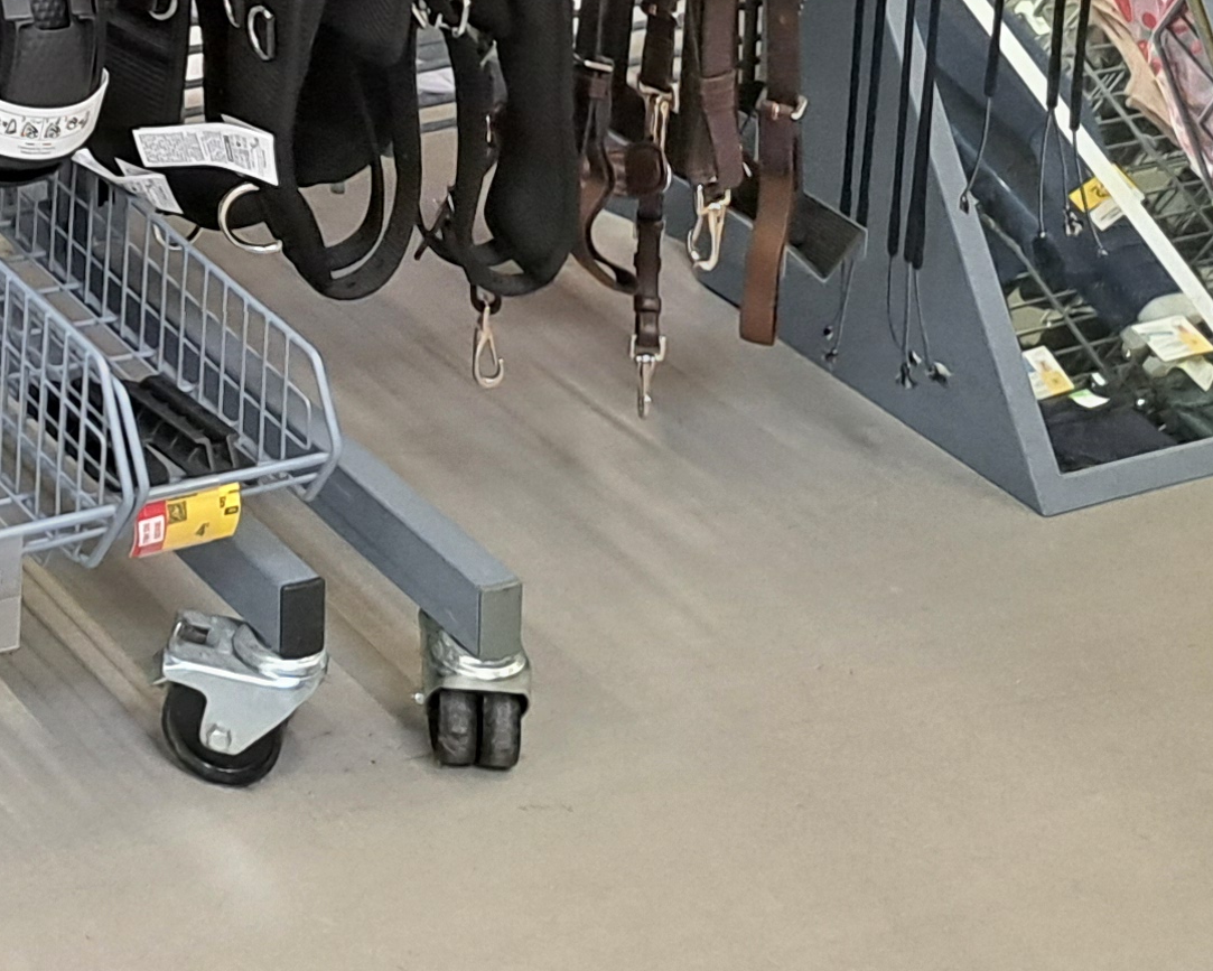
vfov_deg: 13.4
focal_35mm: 100
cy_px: -904
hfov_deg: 16.6
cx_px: -824
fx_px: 3591
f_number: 1.8
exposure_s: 1/50
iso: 160
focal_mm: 5.23
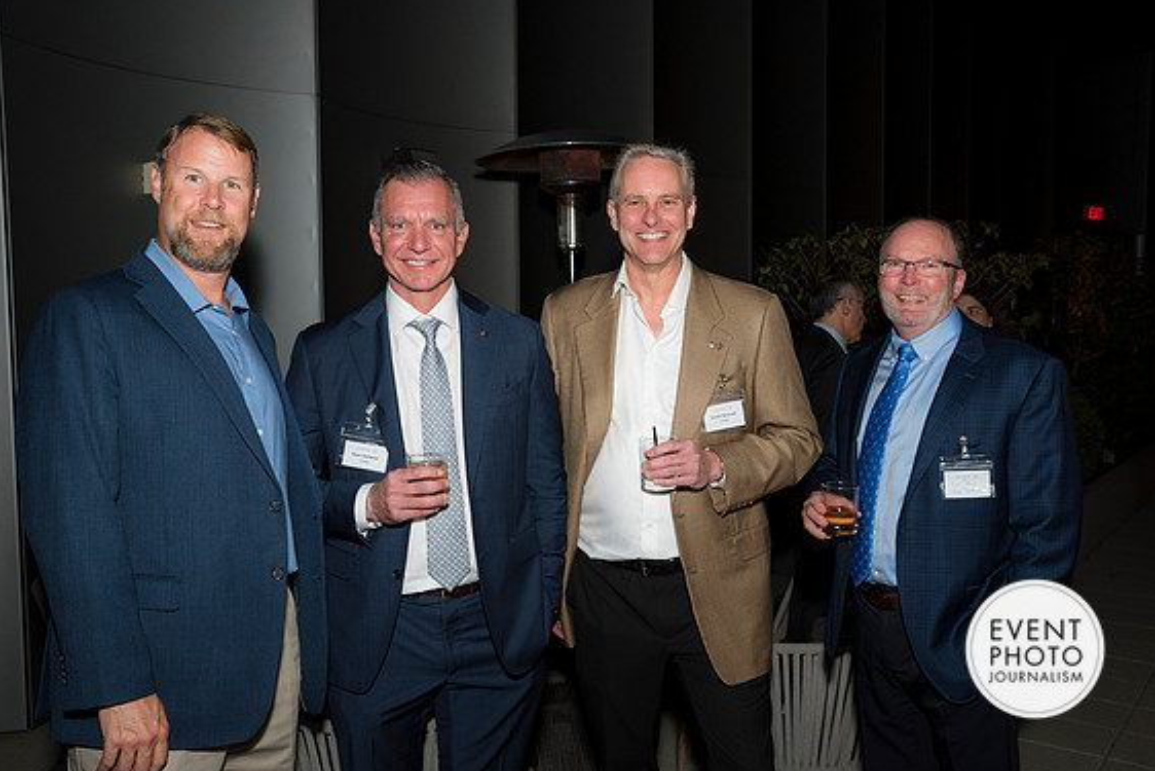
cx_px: 578
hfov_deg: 57.2
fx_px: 1059
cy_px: 388
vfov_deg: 40.0
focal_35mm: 33
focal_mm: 32
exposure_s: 1/125
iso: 1250
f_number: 5.6
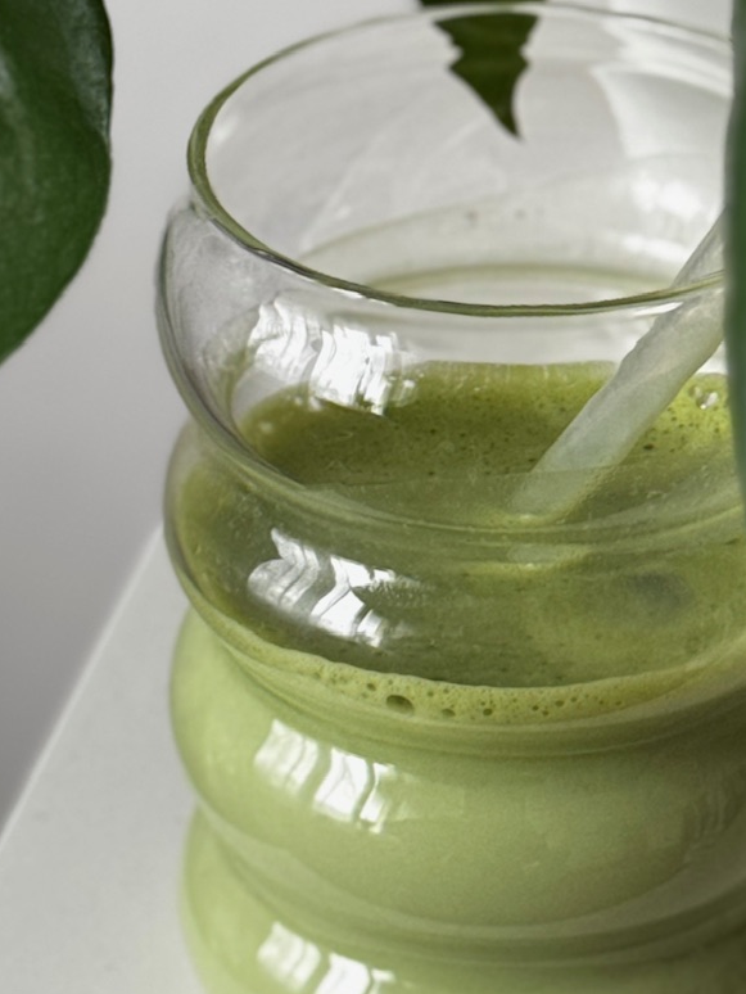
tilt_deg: -29.0
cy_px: 308
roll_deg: +5.7
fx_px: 3647
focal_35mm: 127
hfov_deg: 11.6
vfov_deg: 15.5
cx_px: 628
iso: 100
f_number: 1.78
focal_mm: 6.76
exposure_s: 1/77
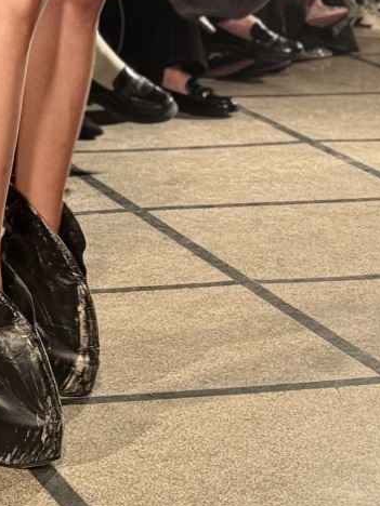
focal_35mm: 164
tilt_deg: -3.7
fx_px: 2400
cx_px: -92
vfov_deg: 11.8
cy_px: -112
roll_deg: -0.7
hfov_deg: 8.9
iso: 100
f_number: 1.78
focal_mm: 6.76
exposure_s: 1/50
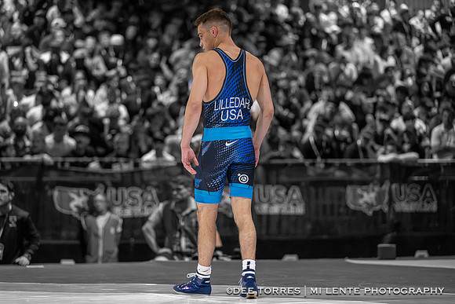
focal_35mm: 145
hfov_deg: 14.2
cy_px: 152
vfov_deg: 9.5
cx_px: 212
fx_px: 1831
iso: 10000
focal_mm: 135
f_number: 2.8
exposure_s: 1/800
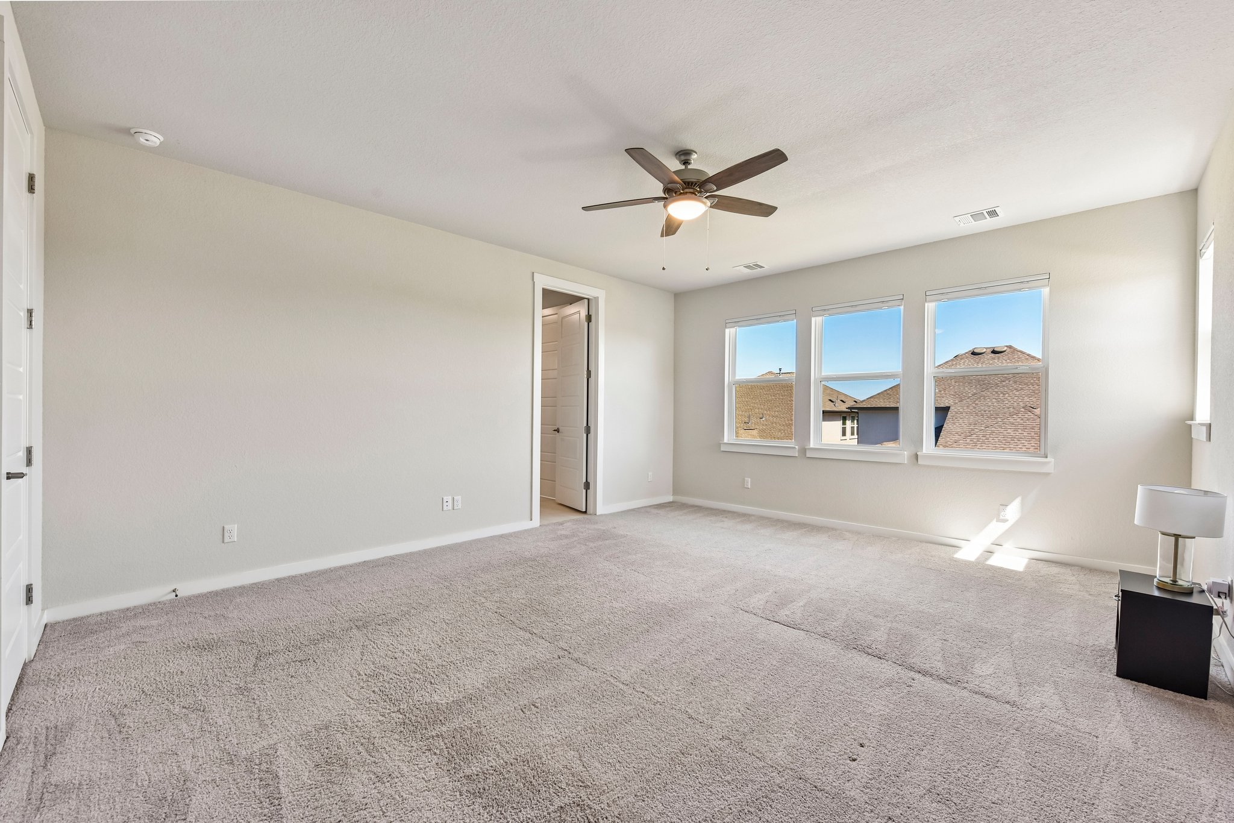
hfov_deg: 100.4
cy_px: 412
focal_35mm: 15
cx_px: 617
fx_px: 514
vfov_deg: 77.3
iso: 100
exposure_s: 1/15
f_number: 8
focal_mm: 15
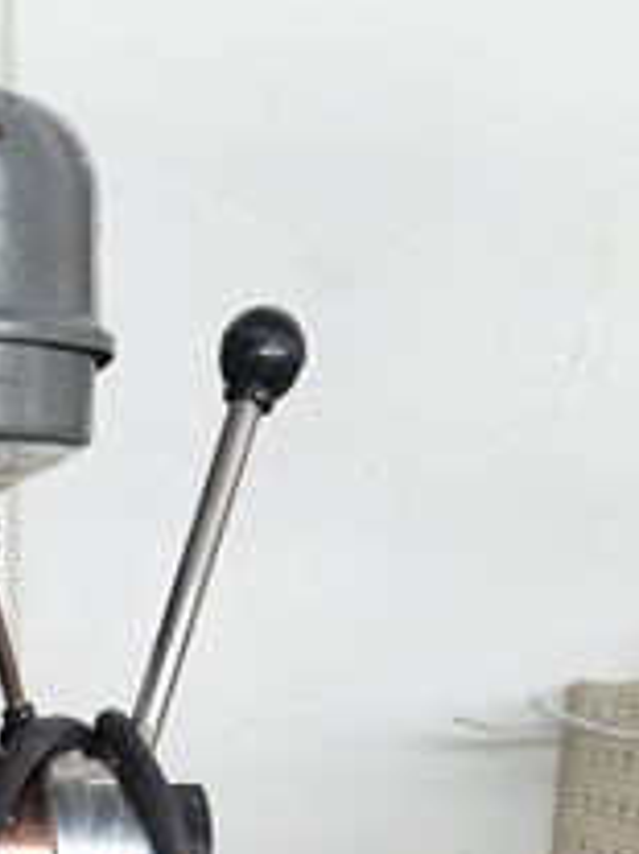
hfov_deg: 20.3
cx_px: 58
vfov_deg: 22.5
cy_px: 1279
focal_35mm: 71
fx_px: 1749
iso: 320
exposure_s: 1/99.9
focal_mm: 6.14
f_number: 1.65
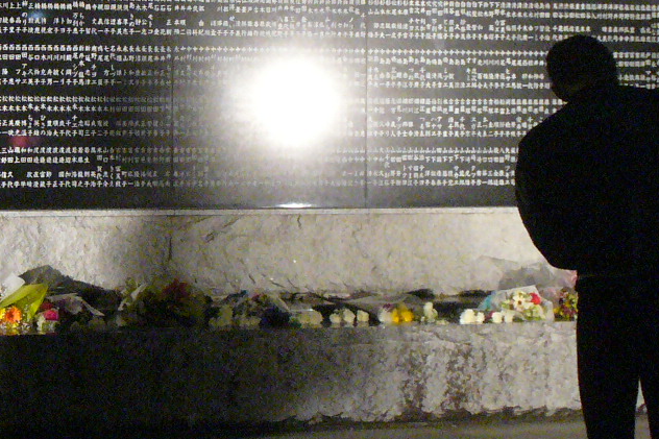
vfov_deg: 8.7
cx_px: 121
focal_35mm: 158
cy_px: 113
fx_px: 2891
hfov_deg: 12.9
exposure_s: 1/20
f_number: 3.1
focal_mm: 9.9
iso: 400
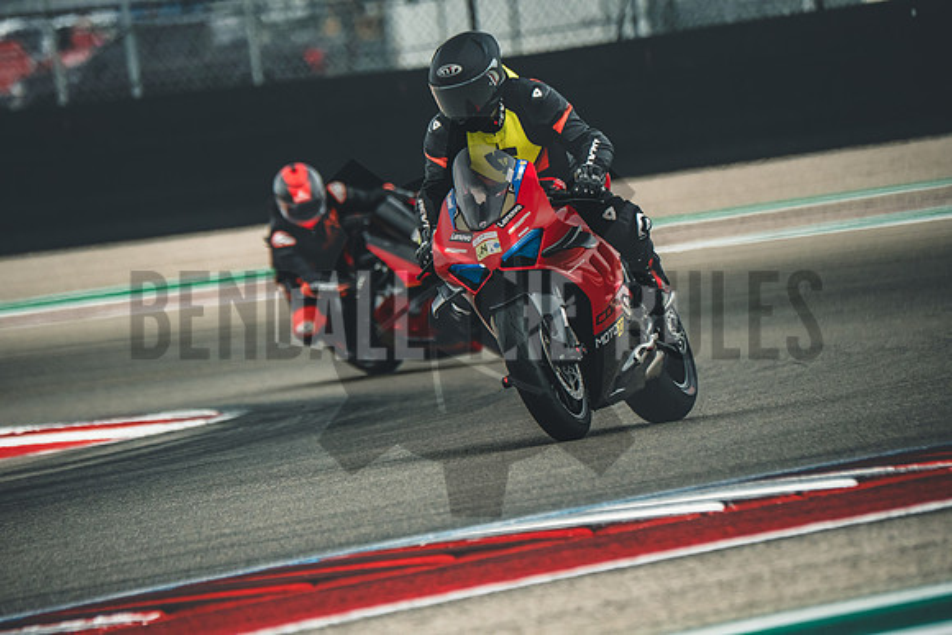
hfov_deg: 3.4
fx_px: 15870
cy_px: 318
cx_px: 476
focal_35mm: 600
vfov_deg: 2.3
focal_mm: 400
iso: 1250
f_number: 5.6
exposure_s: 1/1250
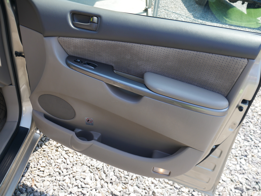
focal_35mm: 30
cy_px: 98
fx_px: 226
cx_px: 130
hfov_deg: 59.9
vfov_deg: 46.8
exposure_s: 1/250
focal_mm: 15
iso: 200
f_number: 5.6
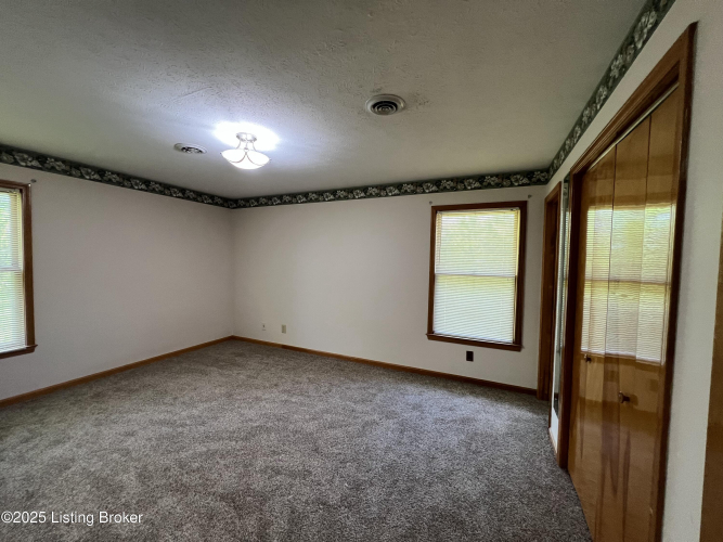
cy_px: 271
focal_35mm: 13
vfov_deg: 89.9
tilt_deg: -2.2
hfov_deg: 106.2
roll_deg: -0.2
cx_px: 362
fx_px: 271
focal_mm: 1.57
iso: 200
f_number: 1.8
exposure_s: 1/120
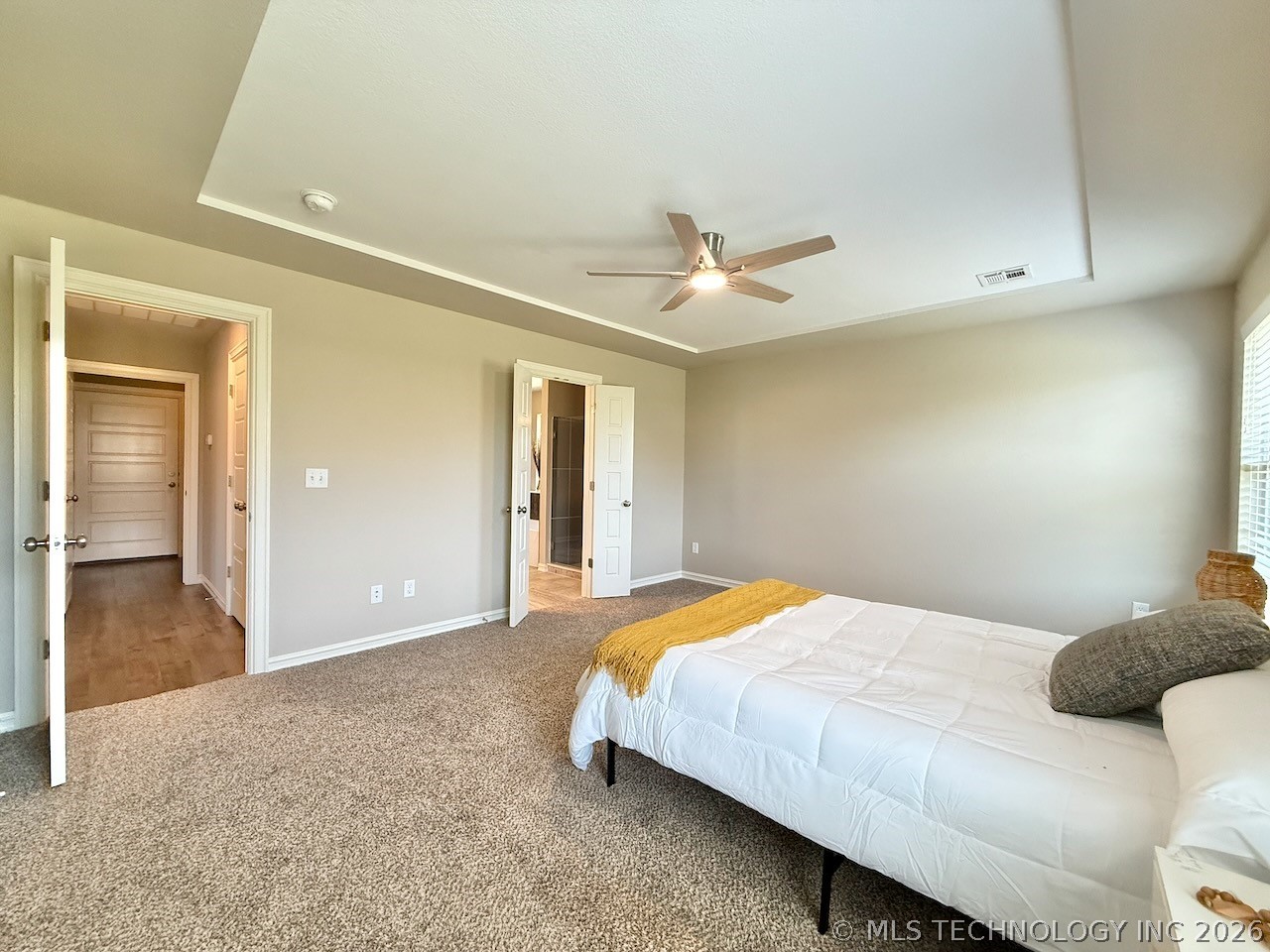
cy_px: 476
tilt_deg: -0.7
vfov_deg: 85.7
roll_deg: -0.9
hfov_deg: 102.1
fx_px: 514
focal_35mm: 14
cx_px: 635
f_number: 2.2
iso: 640
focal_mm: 2.22
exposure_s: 1/120
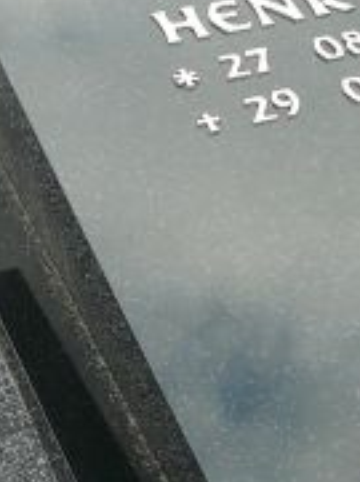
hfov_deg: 11.7
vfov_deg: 15.9
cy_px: 341
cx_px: 403
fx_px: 1726
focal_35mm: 124
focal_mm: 5.2
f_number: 2.8
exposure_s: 1/320
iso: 80
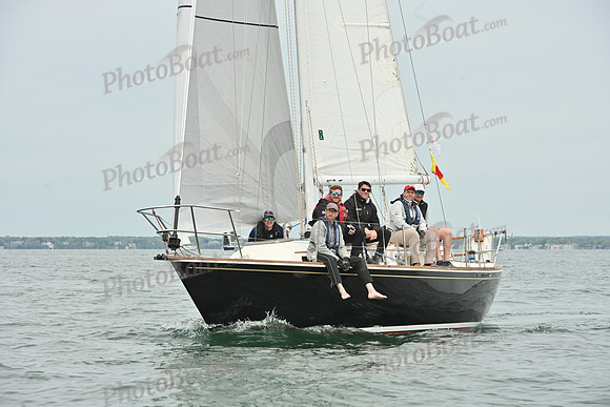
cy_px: 204
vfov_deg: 8.6
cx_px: 305
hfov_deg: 12.8
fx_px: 2712
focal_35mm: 160
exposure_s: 1/800
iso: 320
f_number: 9
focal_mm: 160
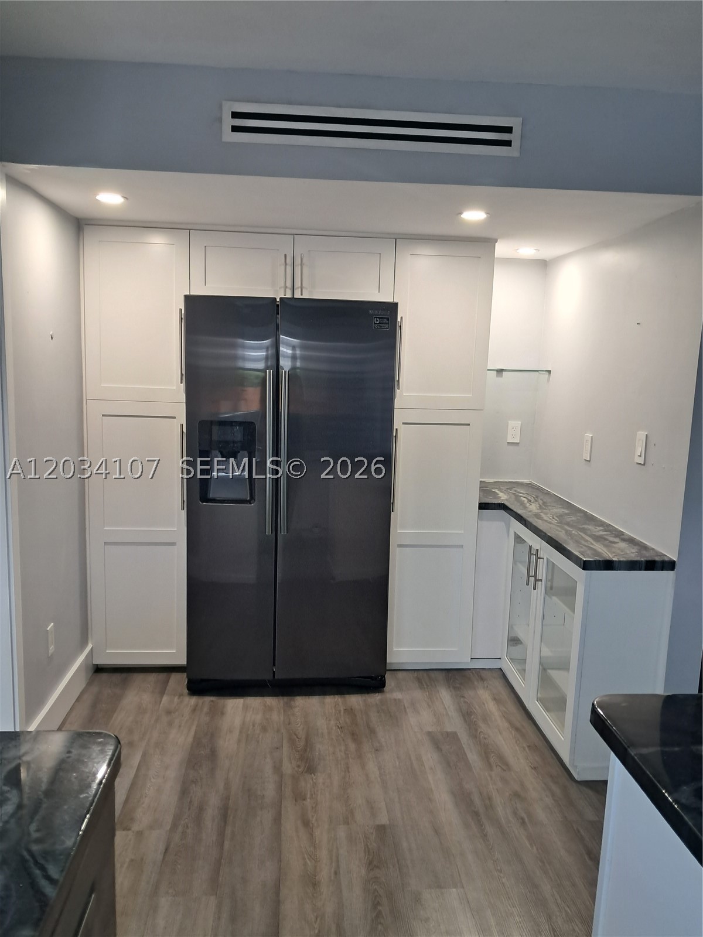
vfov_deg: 65.3
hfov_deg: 51.4
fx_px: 731
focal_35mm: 27
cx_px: 352
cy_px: 468
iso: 160
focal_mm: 4
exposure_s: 1/50
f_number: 1.8
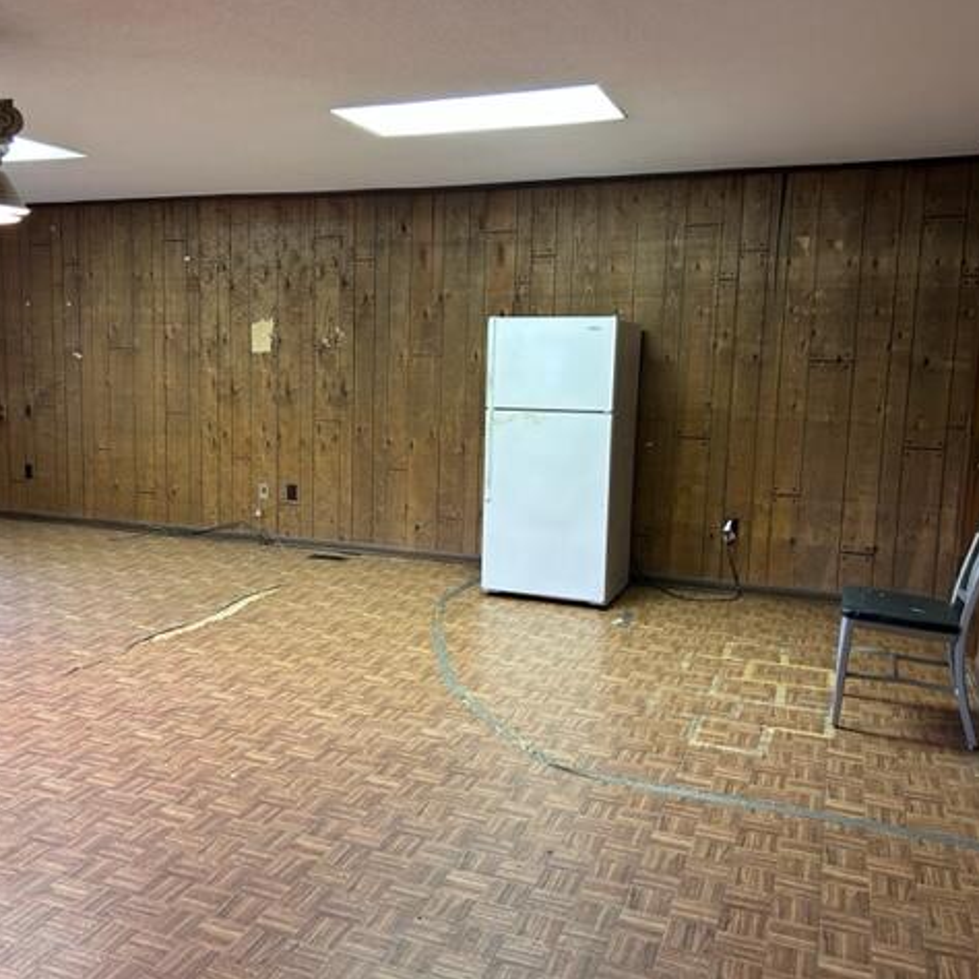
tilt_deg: -7.5
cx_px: 413
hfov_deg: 52.3
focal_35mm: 31
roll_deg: -0.7
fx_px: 992
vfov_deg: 52.5
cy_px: 487
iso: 200
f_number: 1.5
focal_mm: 5.7
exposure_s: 1/60
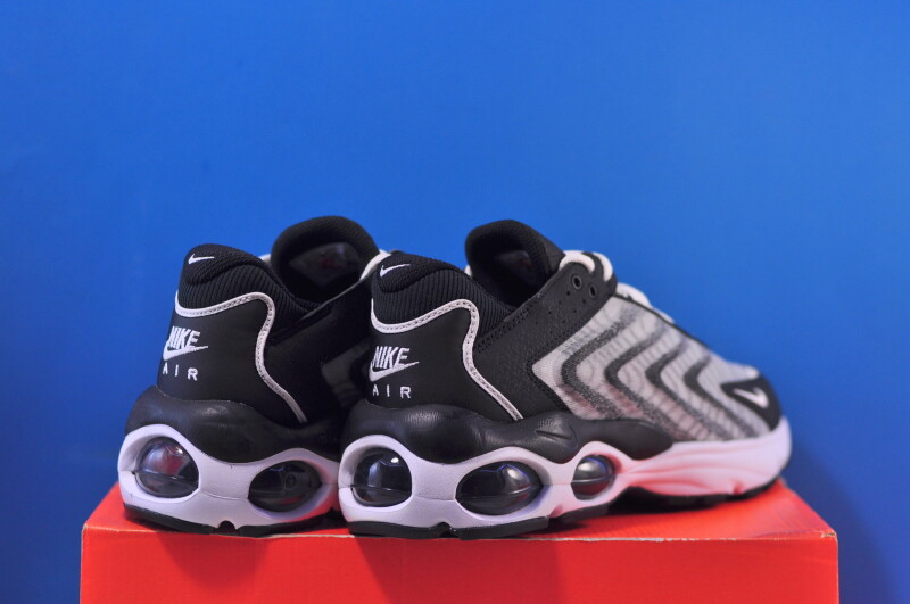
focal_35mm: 75
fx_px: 1893
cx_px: 455
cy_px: 302
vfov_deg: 18.1
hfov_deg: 27.0
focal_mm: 50
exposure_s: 1/320
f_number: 2.8
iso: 250
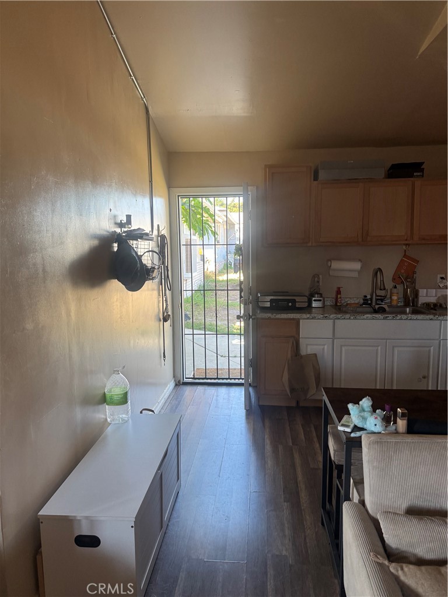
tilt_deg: -8.5
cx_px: 224
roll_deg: +0.9
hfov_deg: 56.8
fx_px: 414
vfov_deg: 71.6
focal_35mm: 24
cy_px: 298
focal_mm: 6.76
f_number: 1.78
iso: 200
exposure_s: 1/120
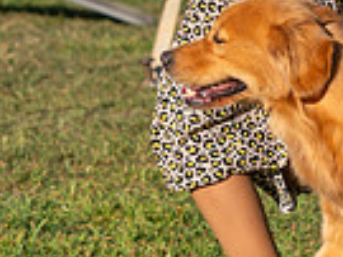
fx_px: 3534
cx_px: 367
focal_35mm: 357
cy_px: -120
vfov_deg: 4.1
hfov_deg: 5.5
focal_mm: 74
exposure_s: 1/1250
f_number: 4.5
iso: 100
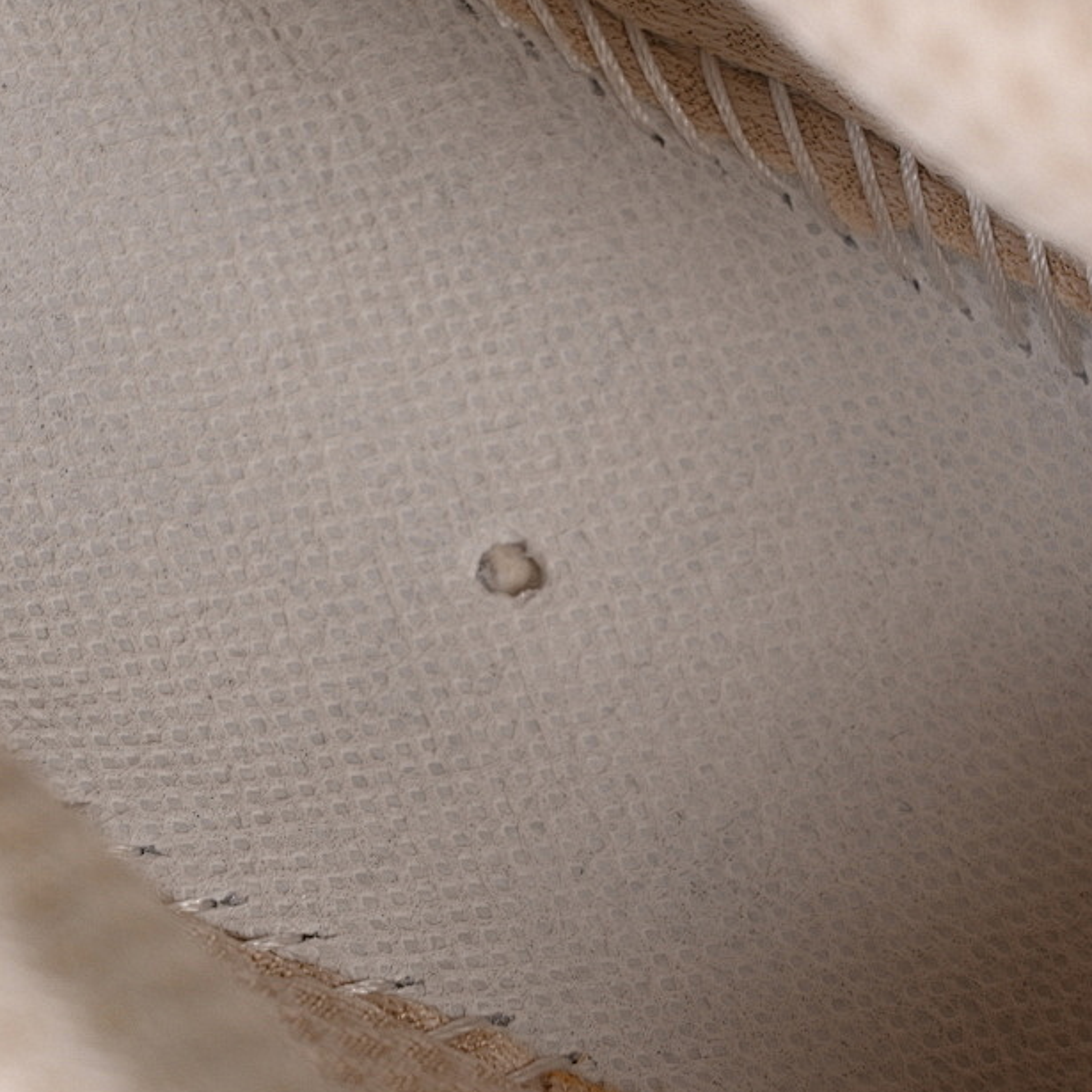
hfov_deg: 15.6
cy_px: 550
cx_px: 518
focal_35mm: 112
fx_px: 3997
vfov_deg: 15.6
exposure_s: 1/80
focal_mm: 50
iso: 160
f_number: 7.1
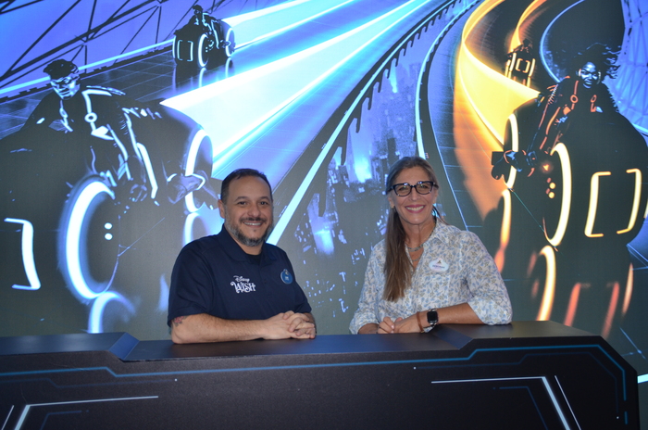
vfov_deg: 32.9
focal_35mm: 40
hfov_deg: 48.0
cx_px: 324
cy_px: 215
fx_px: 728
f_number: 4
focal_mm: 27
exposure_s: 1/100
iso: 400
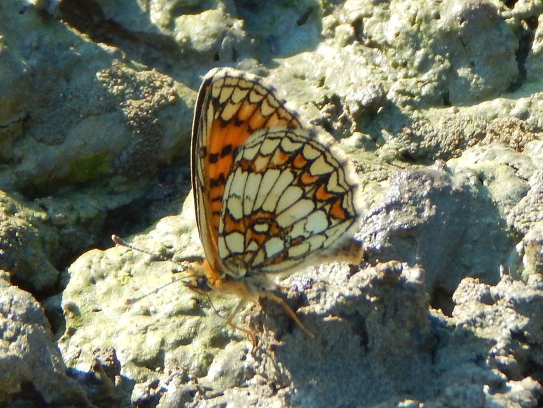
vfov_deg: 6.4
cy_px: 204
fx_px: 3640
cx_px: 272
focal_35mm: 232
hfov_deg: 8.5
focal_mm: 41.7
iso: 125
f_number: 5.6
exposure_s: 1/160
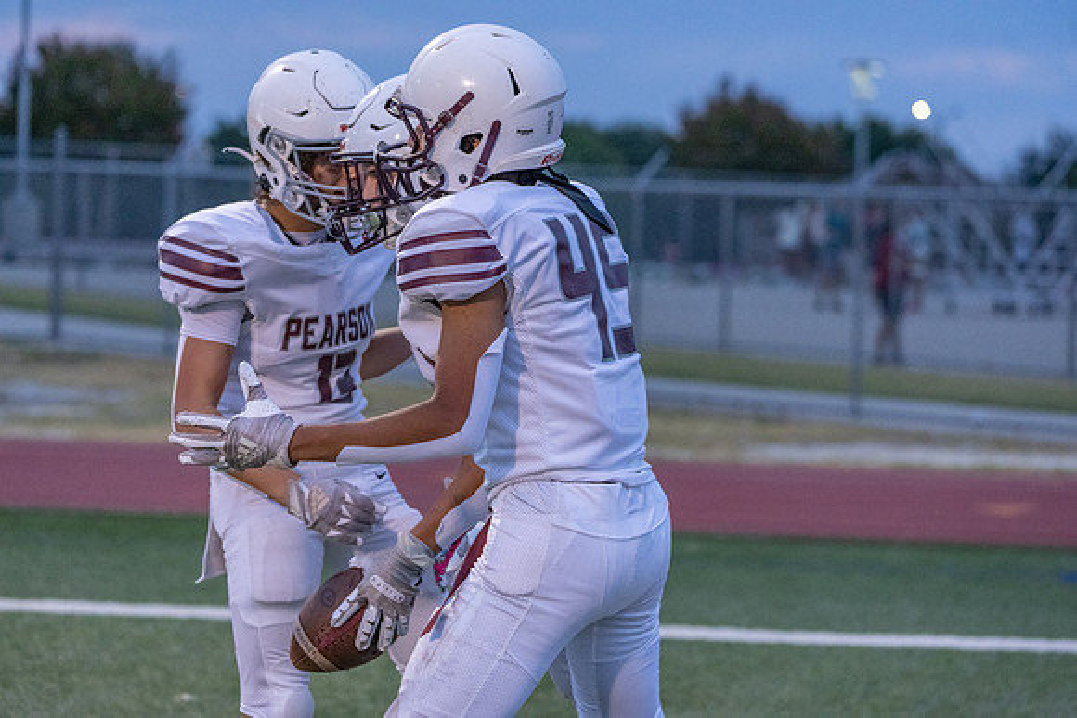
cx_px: 538
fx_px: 4847
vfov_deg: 8.5
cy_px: 359
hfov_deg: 12.7
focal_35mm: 162
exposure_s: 1/1000
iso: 8000
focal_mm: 162
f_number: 5.6
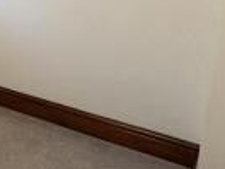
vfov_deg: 22.6
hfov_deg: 19.2
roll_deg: +1.0
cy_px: -8
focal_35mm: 62
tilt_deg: -7.9
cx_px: -221
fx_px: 403
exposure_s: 1/50
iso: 250
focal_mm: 2.22
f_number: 2.2
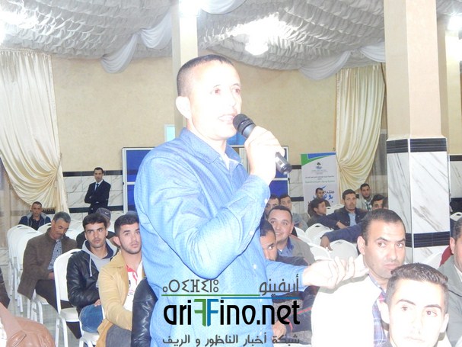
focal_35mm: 54
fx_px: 721
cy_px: 174
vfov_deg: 27.0
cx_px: 231
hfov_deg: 35.5
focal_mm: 9.7
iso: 1600
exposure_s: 1/30
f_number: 3.8
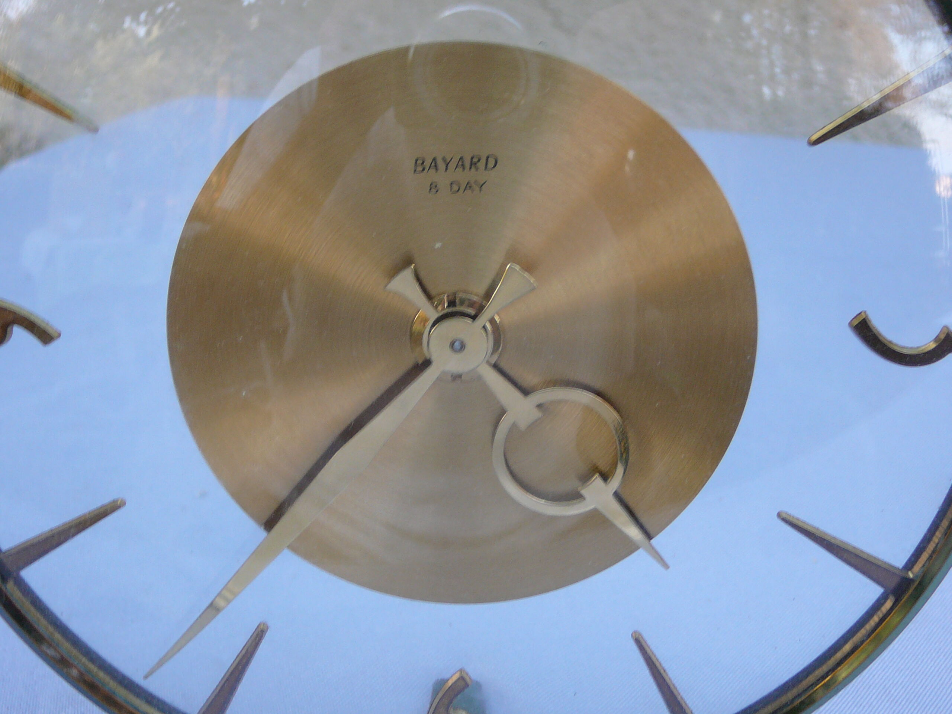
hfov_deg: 36.8
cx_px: 476
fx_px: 1430
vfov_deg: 28.0
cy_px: 357
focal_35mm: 52
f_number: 3.4
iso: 100
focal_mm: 7.8
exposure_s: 1/30
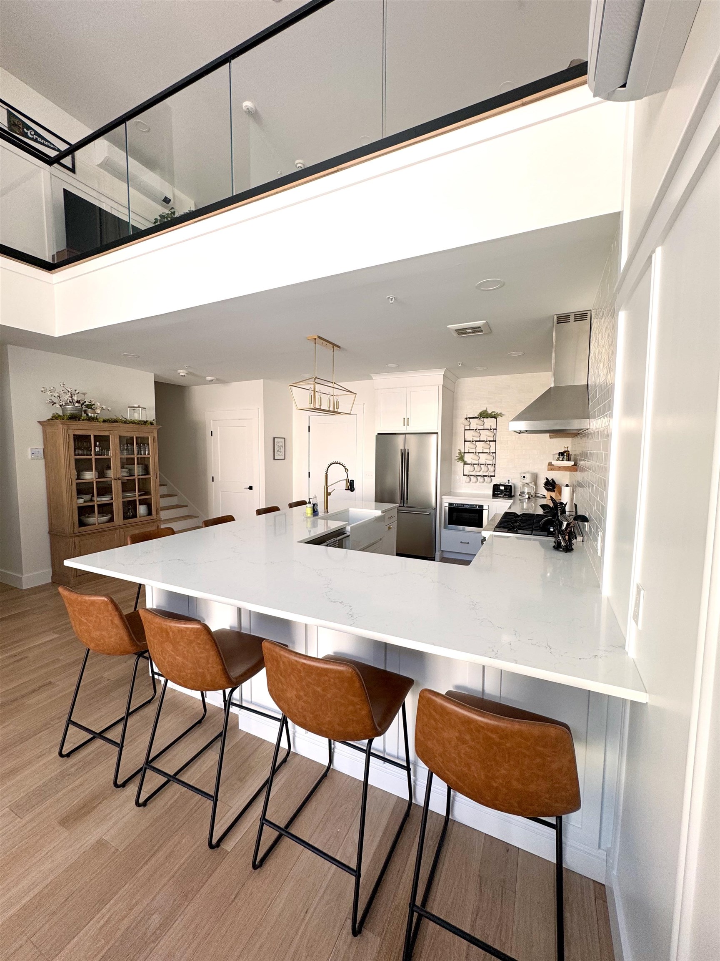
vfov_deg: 102.1
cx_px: 360
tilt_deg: -5.2
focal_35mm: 14
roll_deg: +0.1
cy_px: 480
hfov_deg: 85.7
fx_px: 388
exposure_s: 1/99
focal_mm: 2.22
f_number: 2.2
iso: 80
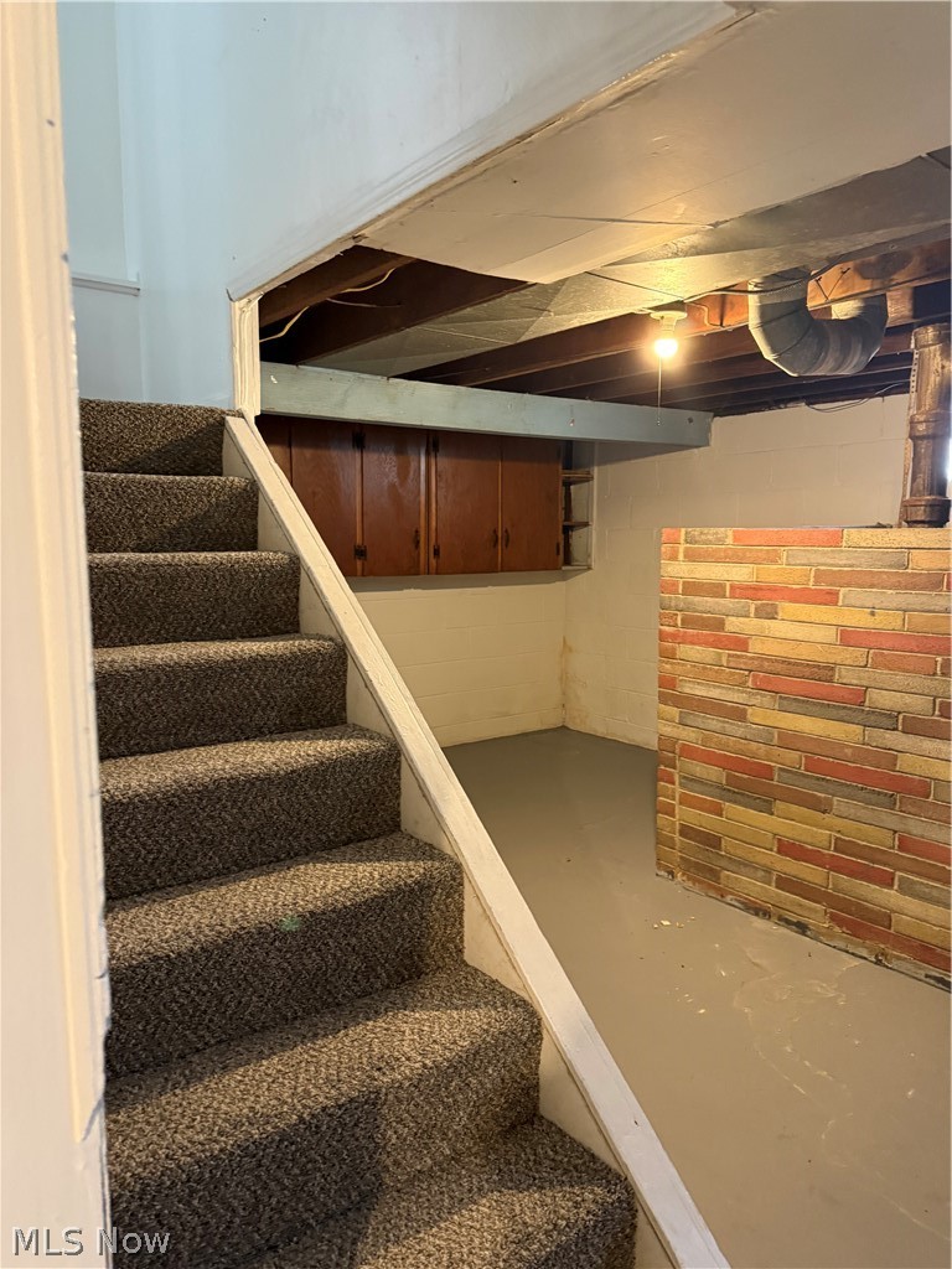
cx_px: 476
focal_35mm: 24
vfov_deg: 71.6
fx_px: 880
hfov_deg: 56.8
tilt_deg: -7.5
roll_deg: -0.9
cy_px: 634
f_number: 1.78
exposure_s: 1/40
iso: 640
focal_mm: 6.76
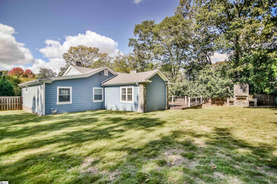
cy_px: 92
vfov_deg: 72.1
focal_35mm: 16
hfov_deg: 95.0
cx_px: 138
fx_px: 127
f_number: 2.8
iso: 160
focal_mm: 11
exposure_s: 1/1250
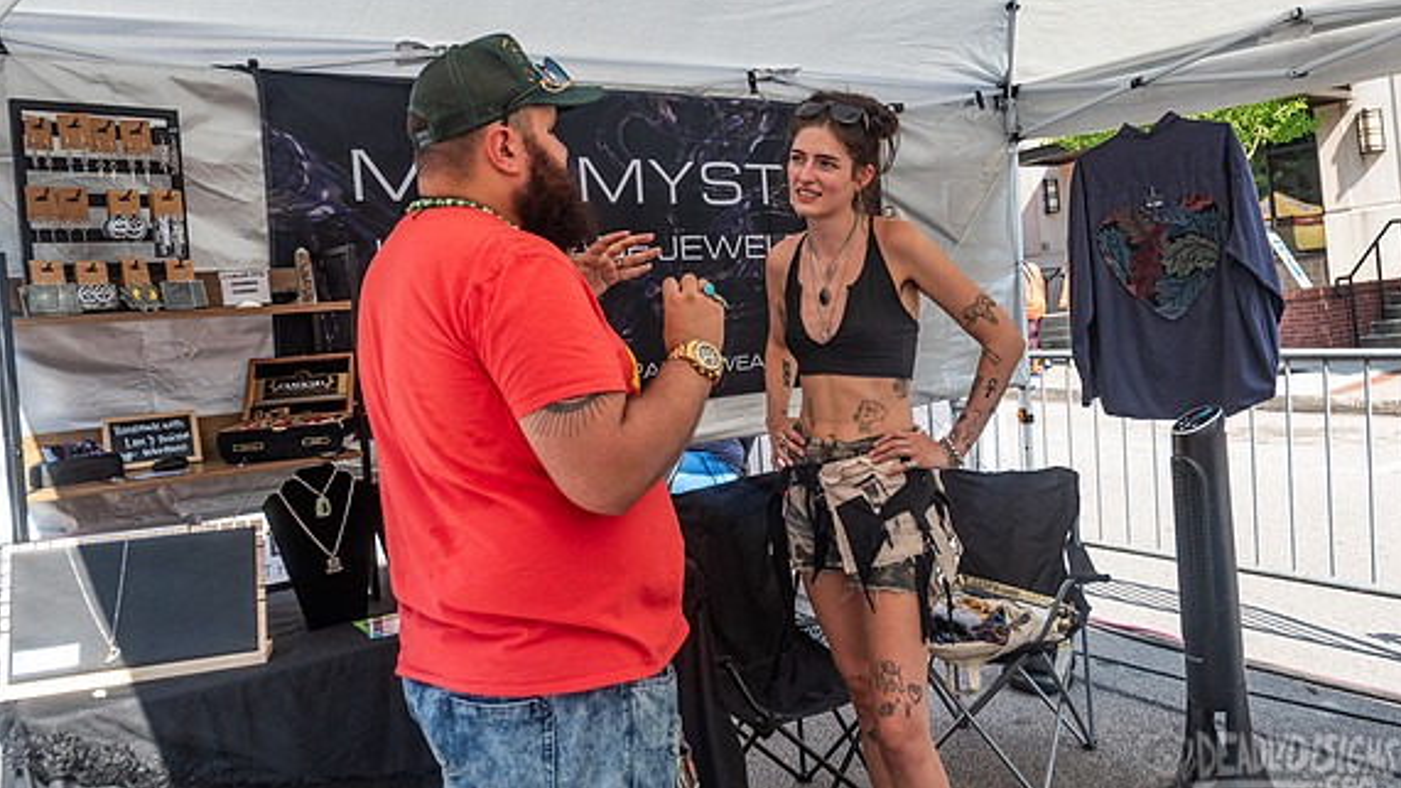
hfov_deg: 64.2
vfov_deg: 38.9
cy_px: 341
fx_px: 1114
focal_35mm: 30
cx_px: 747
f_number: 5
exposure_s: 1/320
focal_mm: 24
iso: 200
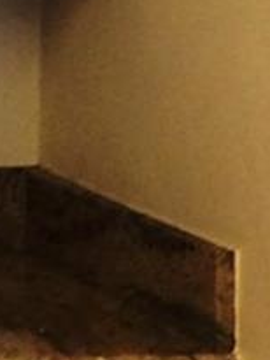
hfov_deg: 5.5
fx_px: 2587
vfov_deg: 7.9
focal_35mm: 249
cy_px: 84
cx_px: -628
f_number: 2.4
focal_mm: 3.3
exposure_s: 1/24
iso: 50
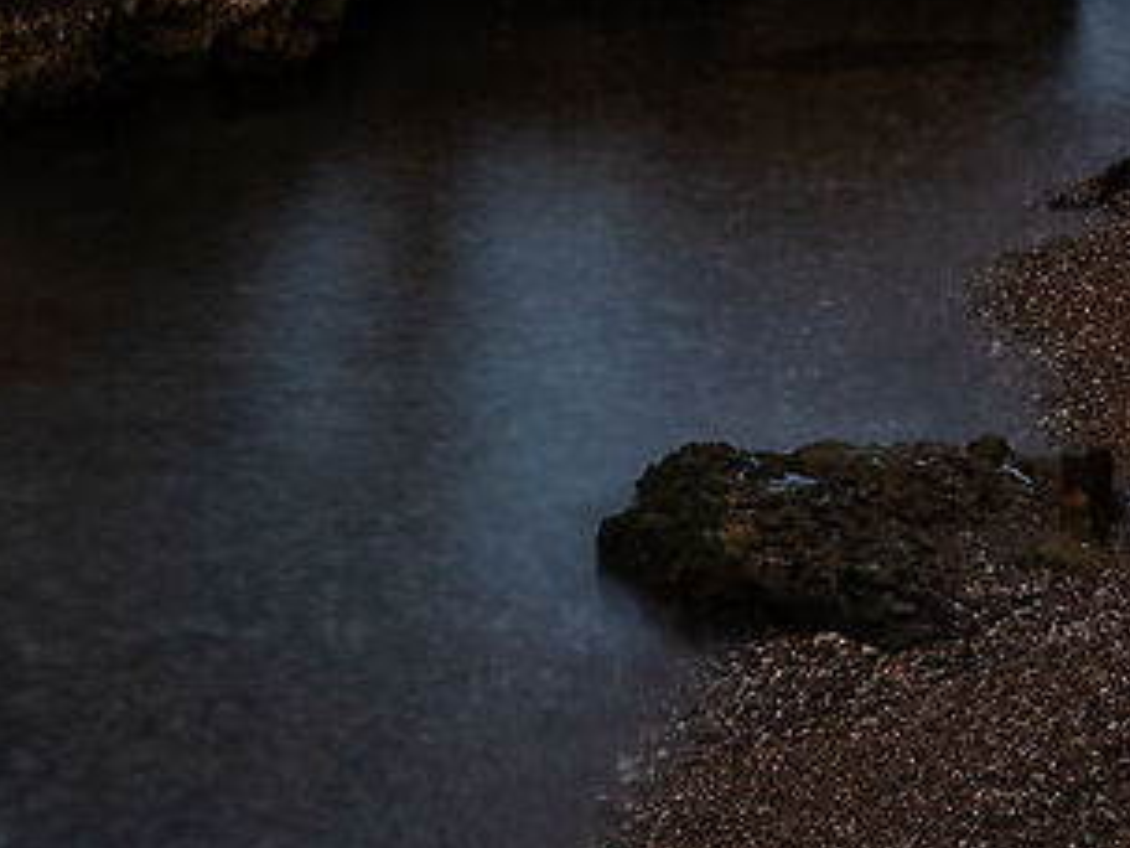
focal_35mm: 266
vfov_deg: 5.4
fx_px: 8683
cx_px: -1000
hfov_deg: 7.2
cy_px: -1369
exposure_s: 1.3
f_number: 9
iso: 64
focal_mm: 35
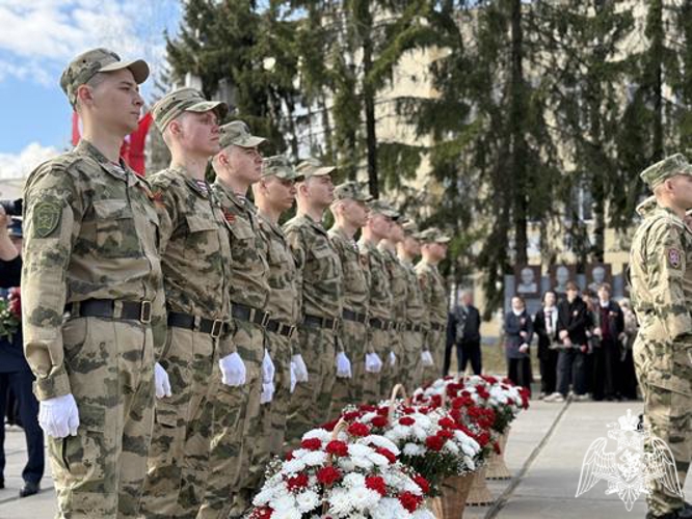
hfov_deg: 39.6
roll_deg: -1.6
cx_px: 346
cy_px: 260
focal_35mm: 48
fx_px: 960
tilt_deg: +6.0
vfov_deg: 30.3
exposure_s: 1/1264
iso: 80
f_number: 1.78
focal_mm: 6.76
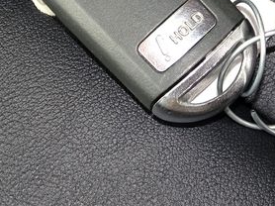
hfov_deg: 18.7
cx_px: 154
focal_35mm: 105
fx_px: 833
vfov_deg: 13.8
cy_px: -14
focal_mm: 6.8
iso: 80
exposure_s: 1/40
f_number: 4
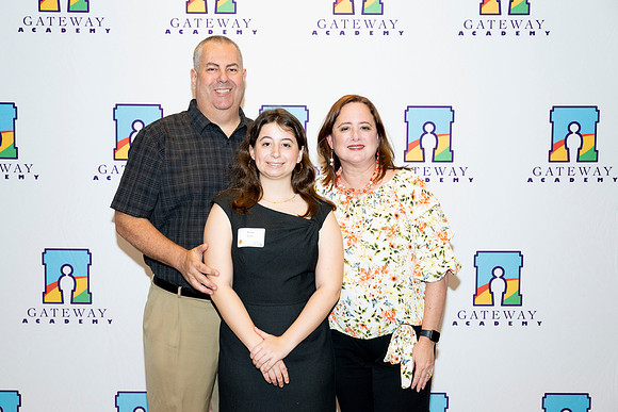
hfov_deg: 38.2
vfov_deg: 26.0
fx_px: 893
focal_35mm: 52
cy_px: 206
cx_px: 309
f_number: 5.6
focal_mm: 52
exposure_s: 1/160
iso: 800
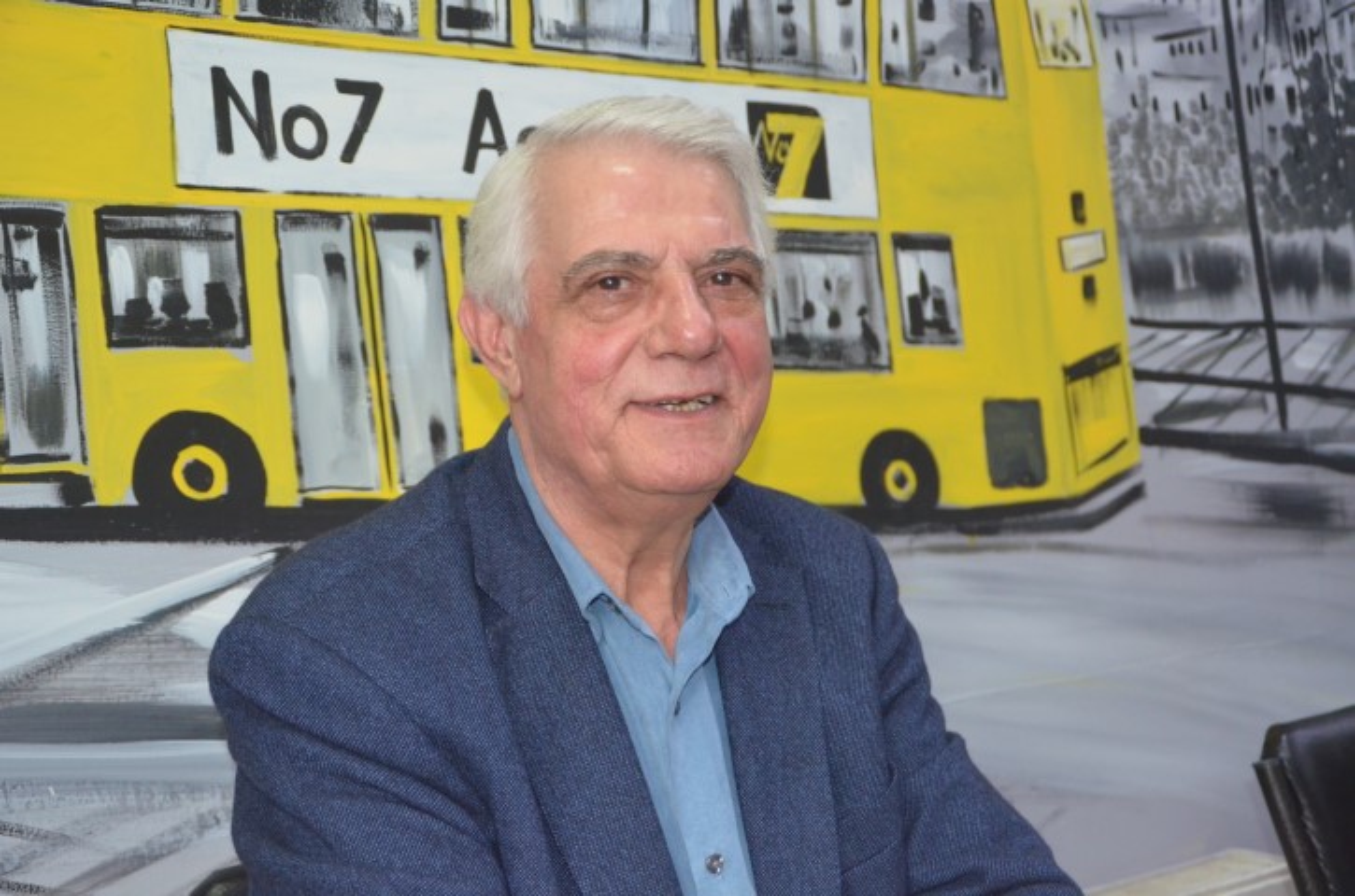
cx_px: 678
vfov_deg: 31.7
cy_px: 448
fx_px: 1577
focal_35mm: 42
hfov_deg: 46.5
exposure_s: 1/60
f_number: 4
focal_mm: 28
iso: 2200
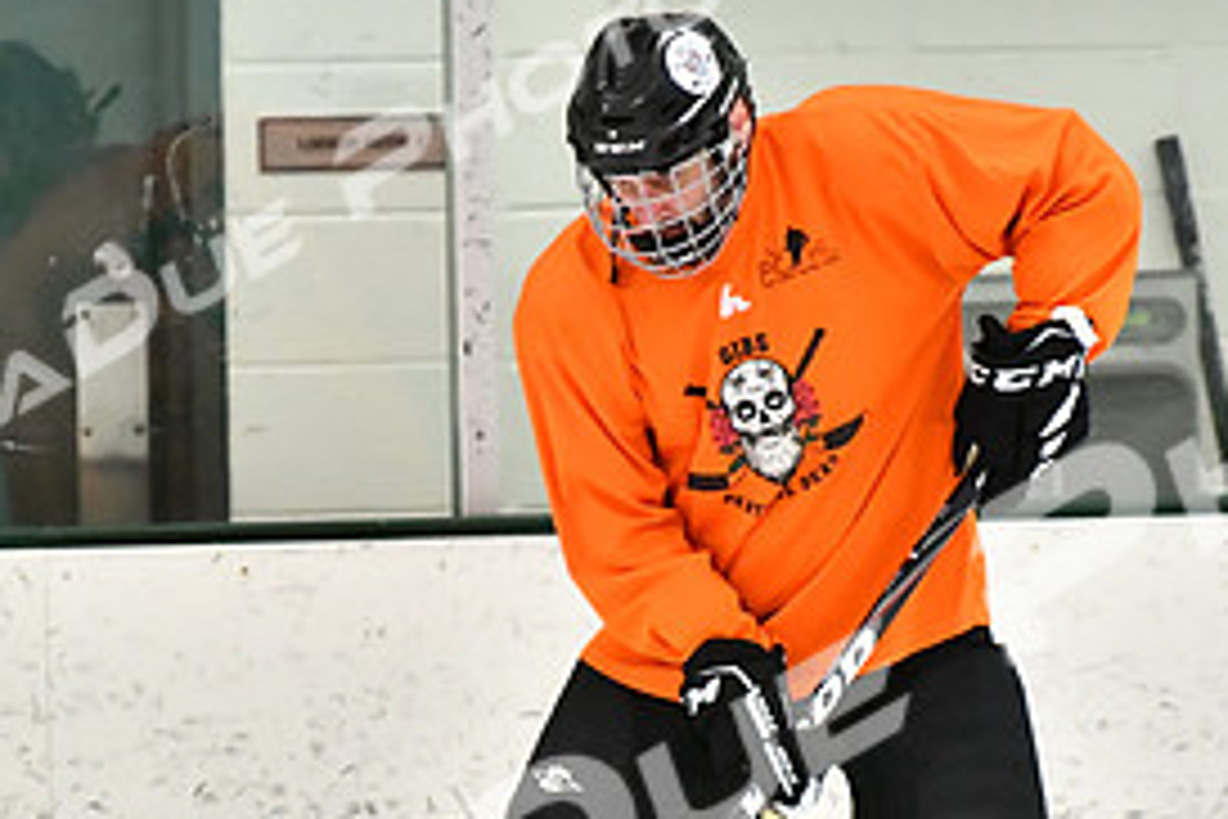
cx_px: 724
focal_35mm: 605
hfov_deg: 3.4
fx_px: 20636
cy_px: 731
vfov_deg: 2.3
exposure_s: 1/1250
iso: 5000
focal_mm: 190
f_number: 2.8
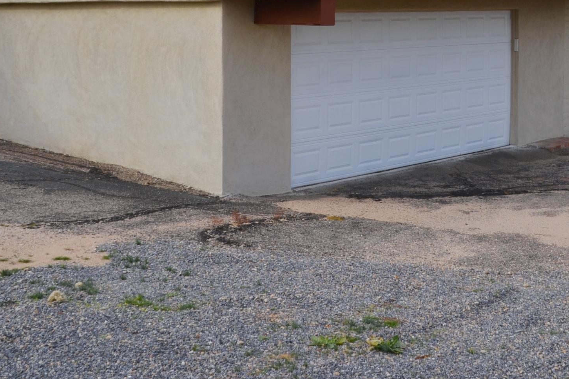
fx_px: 980
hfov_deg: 32.2
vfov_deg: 21.2
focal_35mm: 62
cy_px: 5
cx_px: 357
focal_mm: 20
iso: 100
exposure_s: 1/250
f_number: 8
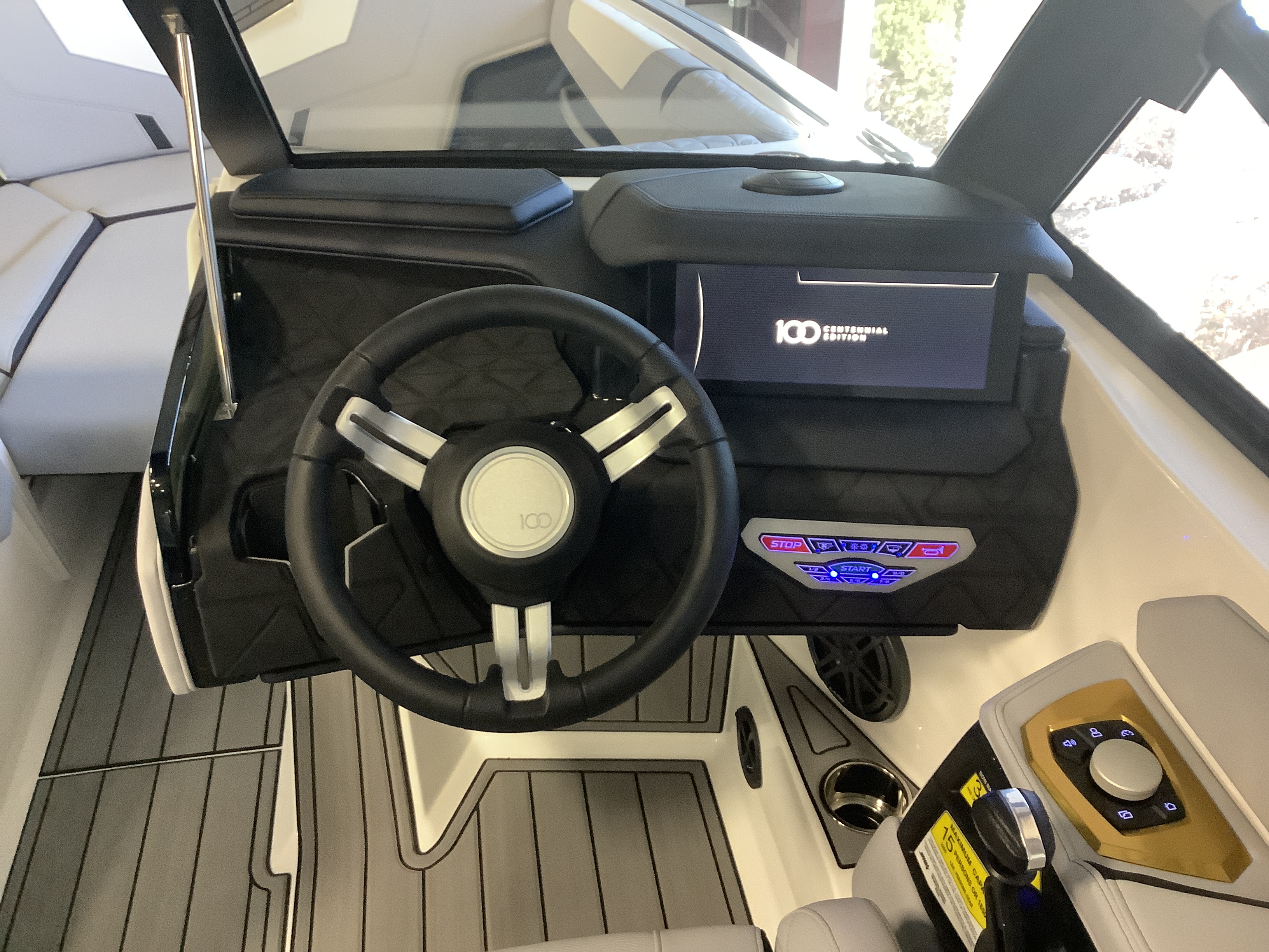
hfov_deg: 58.4
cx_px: 634
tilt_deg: -36.0
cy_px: 476
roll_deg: +1.8
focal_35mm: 31
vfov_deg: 45.4
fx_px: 1136
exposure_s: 1/40
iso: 400
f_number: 2.4
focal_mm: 3.3
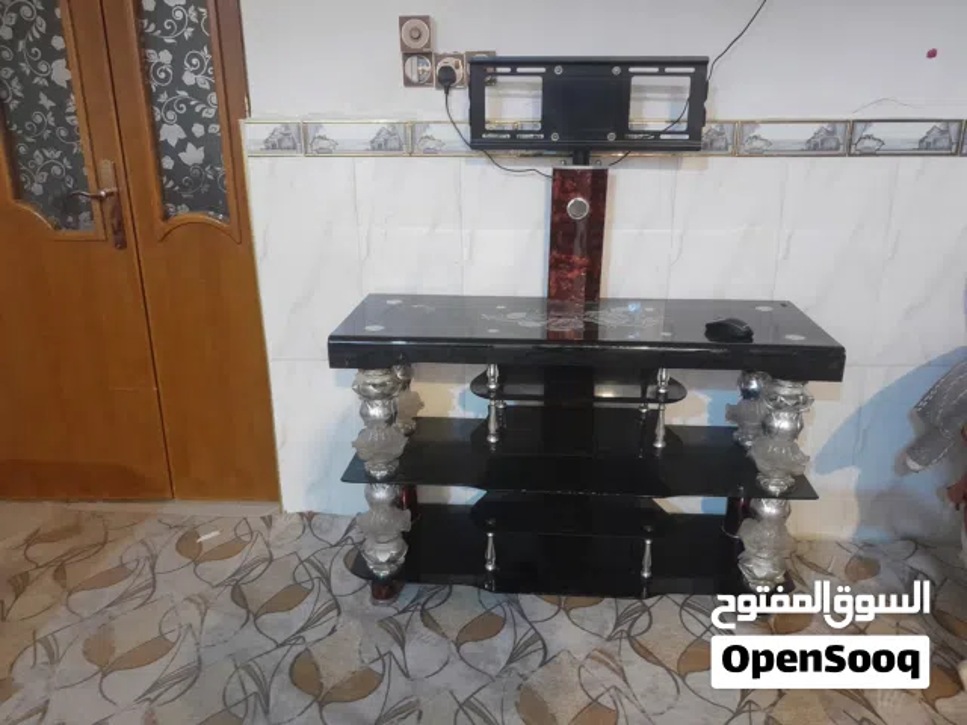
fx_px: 754
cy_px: 362
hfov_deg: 65.3
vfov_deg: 51.4
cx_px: 484
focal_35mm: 27
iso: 500
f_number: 1.8
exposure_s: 1/25
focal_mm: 4
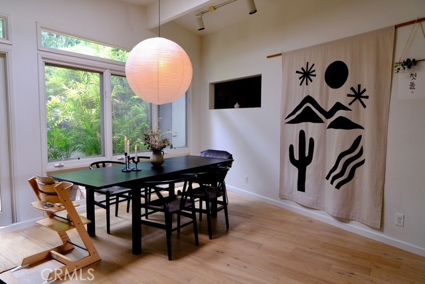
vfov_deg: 53.2
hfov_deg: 73.7
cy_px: 142
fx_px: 284
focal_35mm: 24
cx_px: 212
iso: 1250
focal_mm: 16
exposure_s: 1/38
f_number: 8
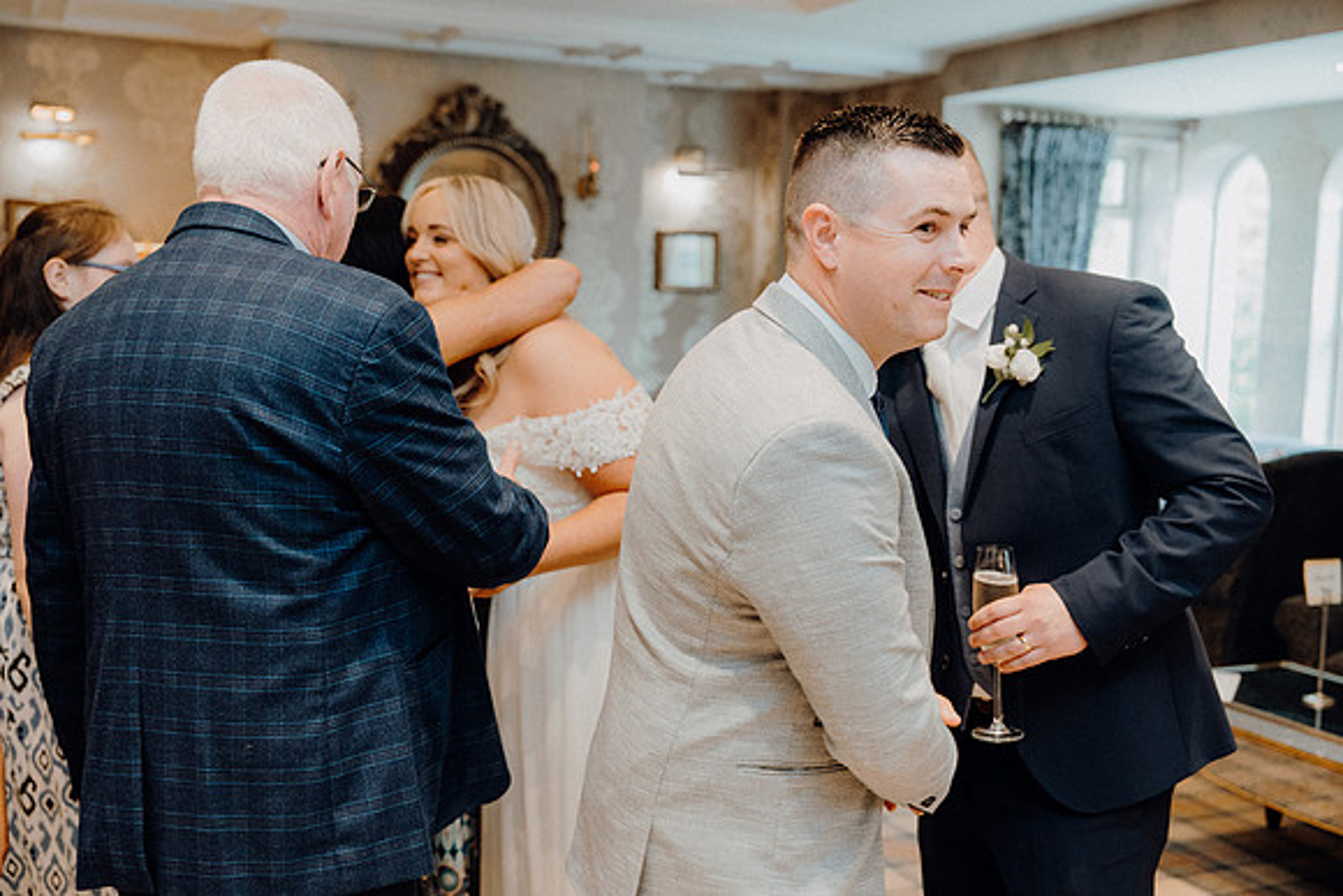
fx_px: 1567
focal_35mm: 42
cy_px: 448
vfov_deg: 31.9
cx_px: 672
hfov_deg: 46.4
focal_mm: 42
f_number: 3.5
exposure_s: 1/160
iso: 2500
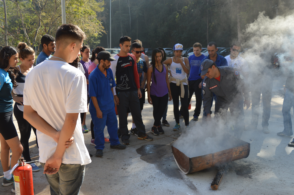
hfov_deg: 53.2
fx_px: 294
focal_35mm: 36
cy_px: 98
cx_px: 147
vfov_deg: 36.8
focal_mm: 24
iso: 200
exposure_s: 1/500
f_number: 5.6
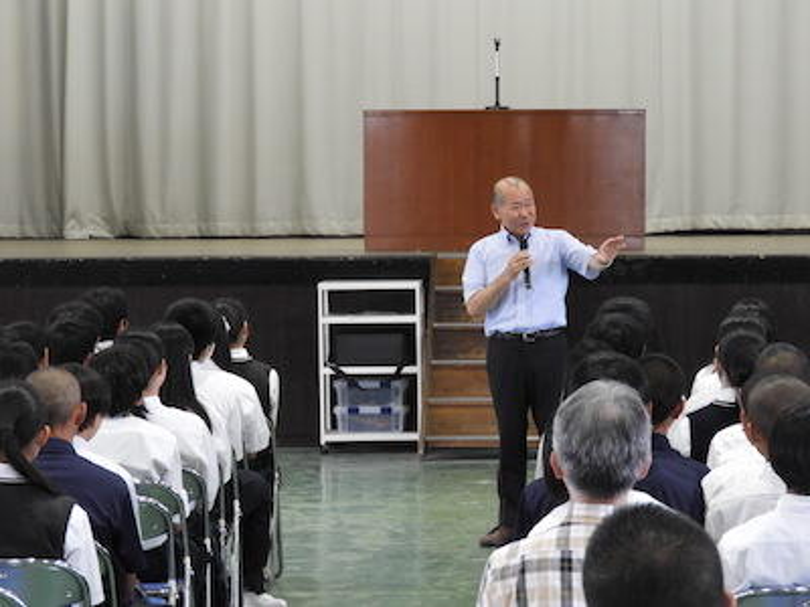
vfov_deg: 8.2
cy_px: 304
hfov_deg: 11.0
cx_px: 405
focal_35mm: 180
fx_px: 4212
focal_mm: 32.2
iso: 400
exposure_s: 1/25
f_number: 5.3
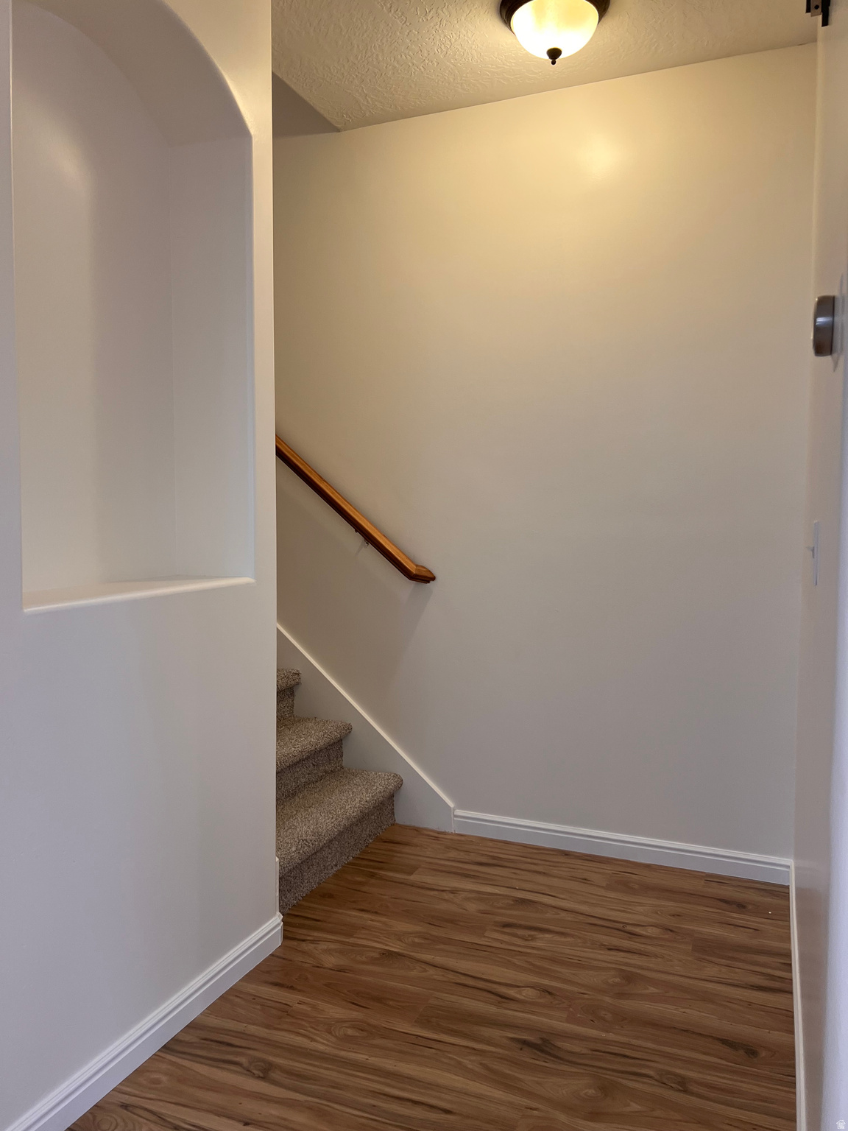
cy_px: 566
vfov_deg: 67.3
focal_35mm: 26
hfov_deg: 53.1
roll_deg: +1.0
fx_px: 849
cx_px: 424
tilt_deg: -0.7
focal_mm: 5.7
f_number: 1.5
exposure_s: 1/120
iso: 125
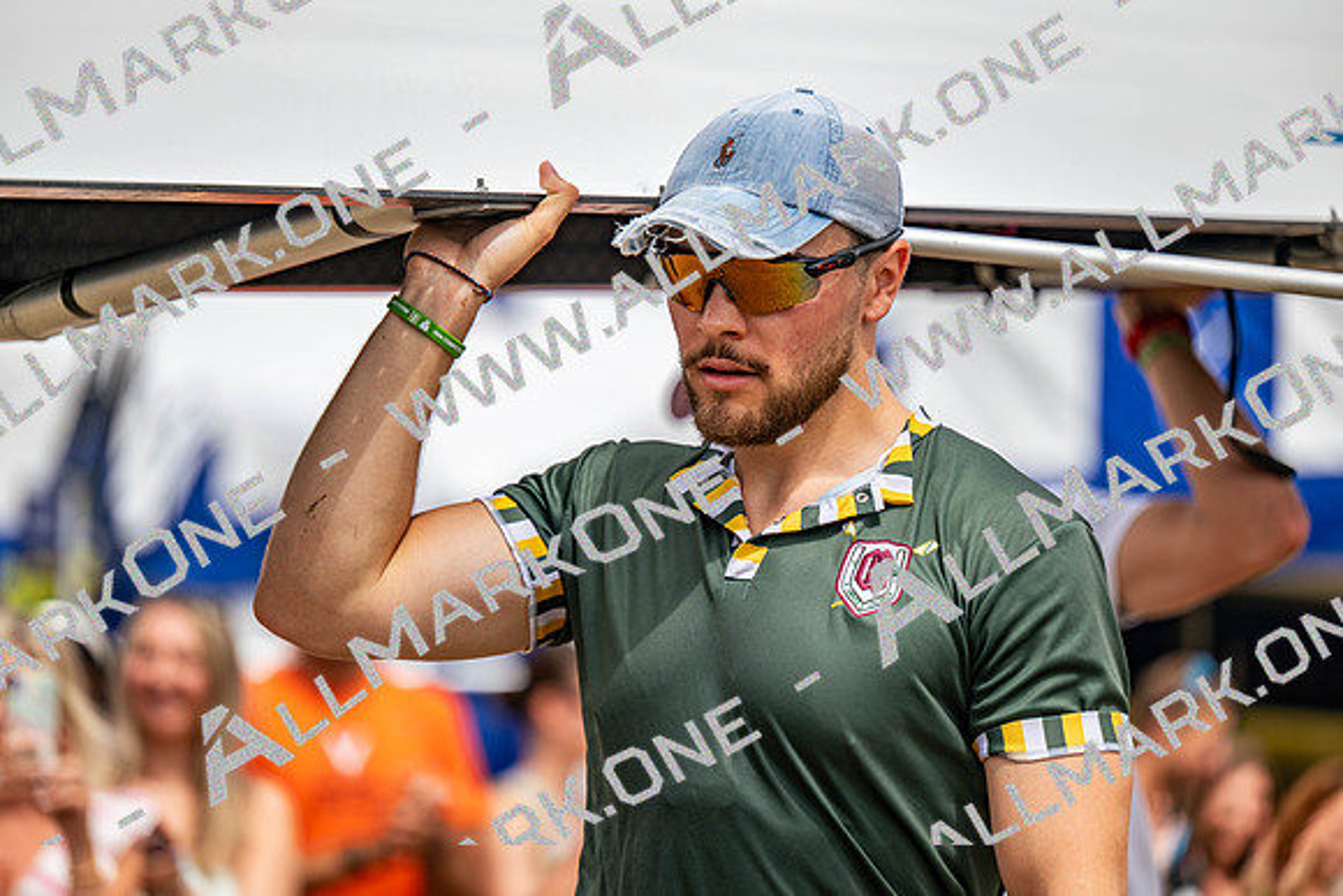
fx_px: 5783
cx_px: 672
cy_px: 448
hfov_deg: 13.2
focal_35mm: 155
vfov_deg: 8.9
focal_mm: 155
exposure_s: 1/2000
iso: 110
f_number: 2.8
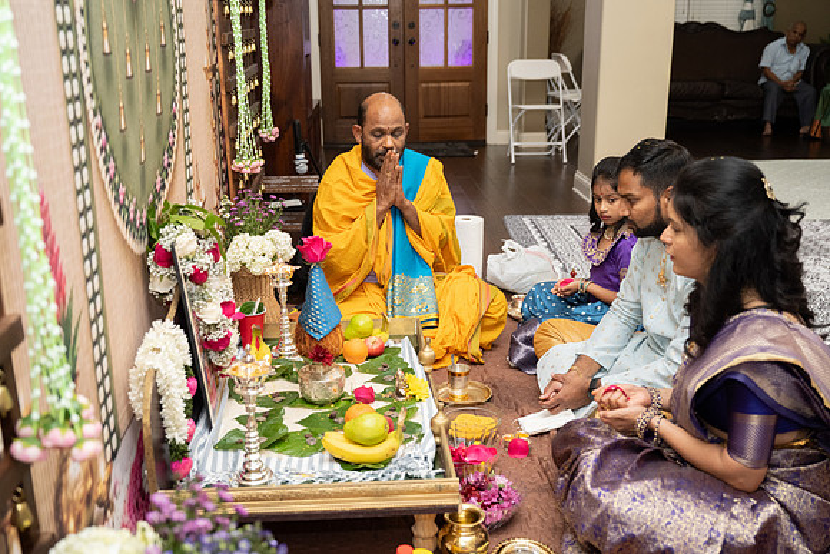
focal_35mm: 37
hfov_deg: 51.5
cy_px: 278
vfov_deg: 35.7
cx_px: 399
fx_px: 861
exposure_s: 1/160
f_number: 3.2
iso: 1000
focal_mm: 35
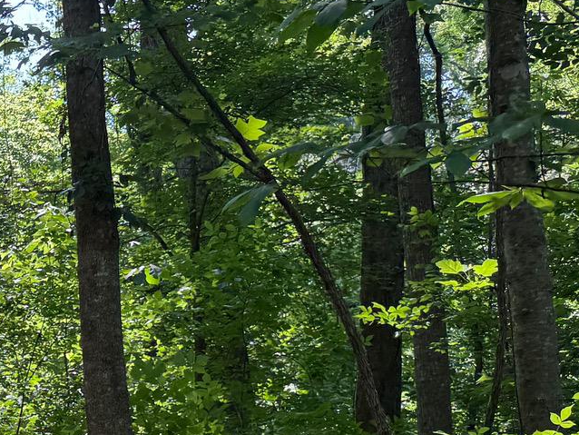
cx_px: -345
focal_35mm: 77
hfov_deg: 20.7
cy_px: 468
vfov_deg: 18.5
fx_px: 1288
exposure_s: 1/387
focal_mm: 6.76
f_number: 1.78
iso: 100
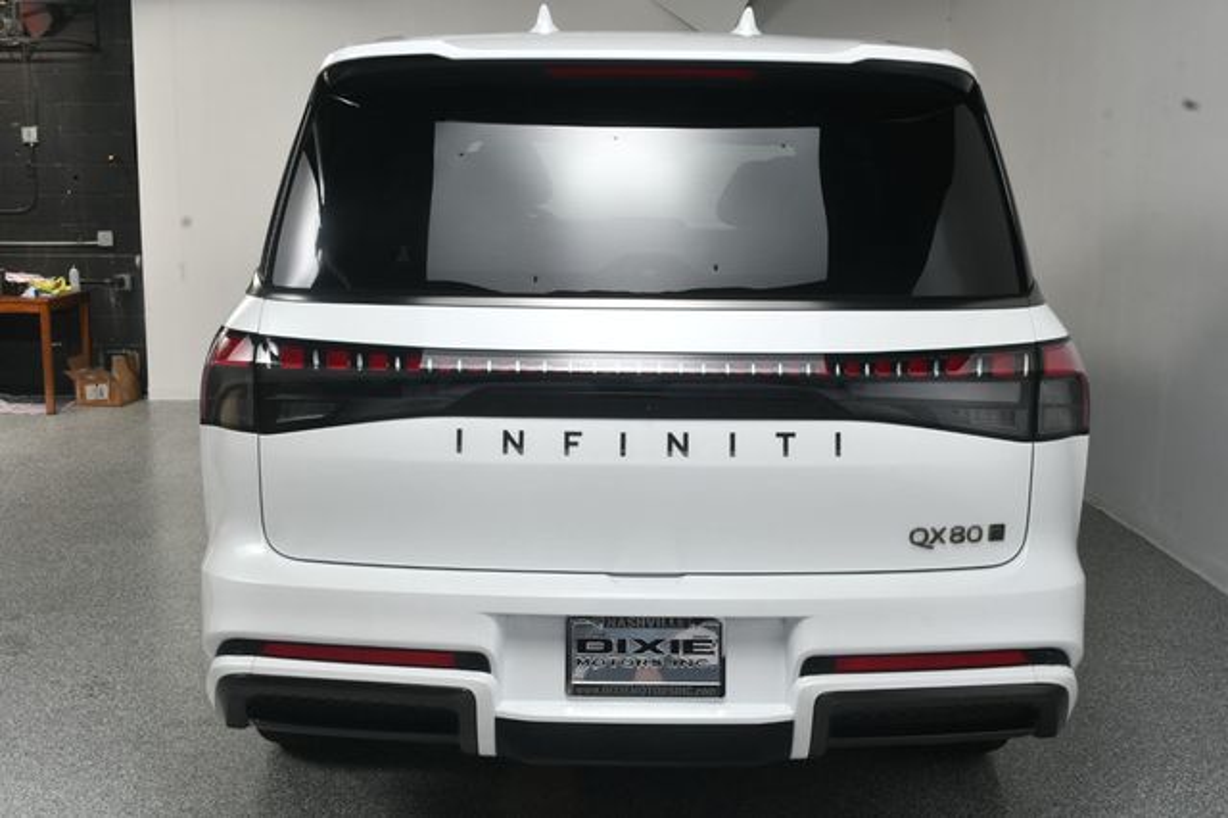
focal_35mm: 40
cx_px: 614
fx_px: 1364
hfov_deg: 48.5
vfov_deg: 33.4
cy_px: 409
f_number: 13
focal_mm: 27
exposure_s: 1/160
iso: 100
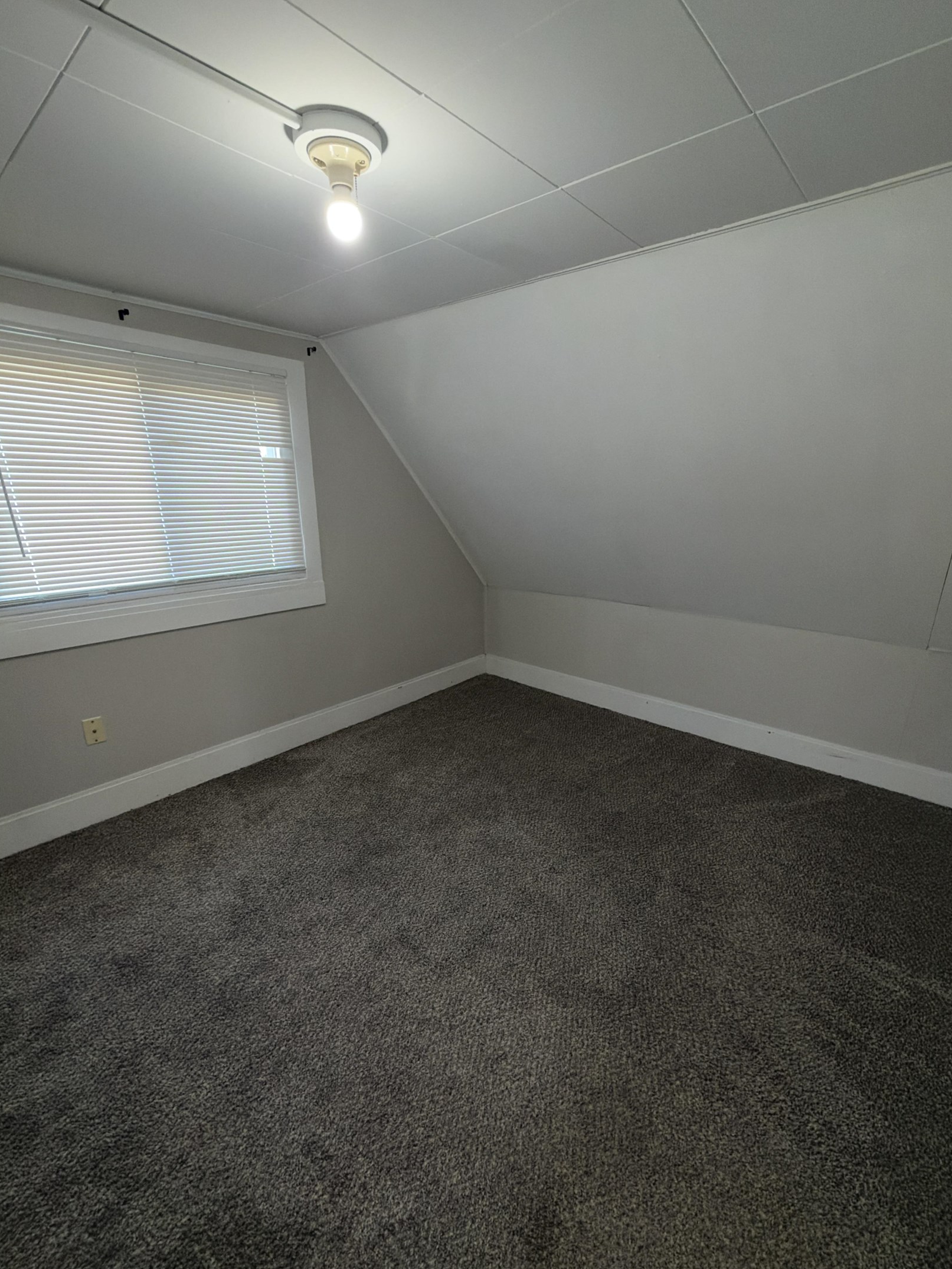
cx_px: 495
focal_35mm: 15
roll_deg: +0.0
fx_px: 550
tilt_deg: -19.0
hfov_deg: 81.7
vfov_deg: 98.1
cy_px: 670
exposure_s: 1/60
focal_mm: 2.22
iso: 64
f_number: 2.2
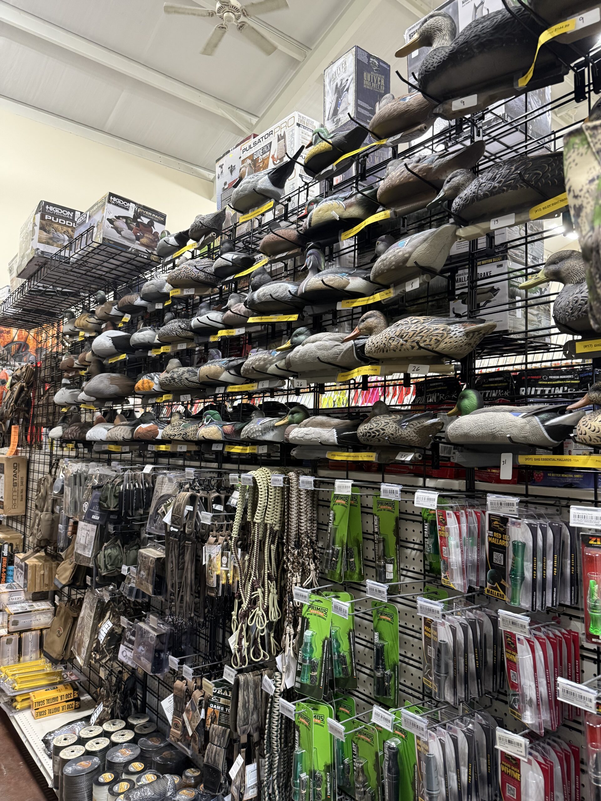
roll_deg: -1.0
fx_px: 556
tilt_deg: +4.7
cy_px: 400
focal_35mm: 24
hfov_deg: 56.8
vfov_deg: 71.6
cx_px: 300
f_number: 1.78
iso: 320
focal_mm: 6.76
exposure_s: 1/60
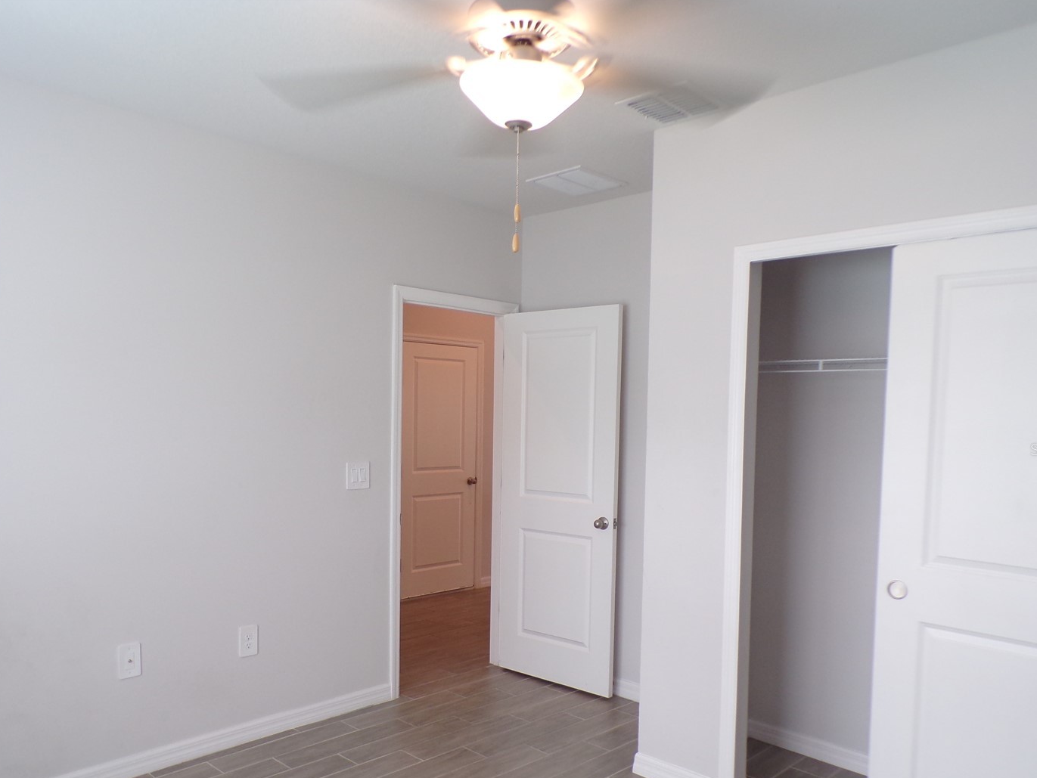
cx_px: 497
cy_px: 449
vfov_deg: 49.6
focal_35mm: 28
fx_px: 839
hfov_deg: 63.4
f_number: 3
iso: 100
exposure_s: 1/45
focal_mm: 4.3
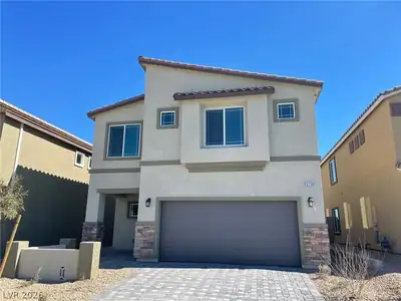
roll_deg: -0.3
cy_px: 150
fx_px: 301
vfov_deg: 53.1
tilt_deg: +13.5
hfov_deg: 67.3
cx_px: 200
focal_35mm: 26
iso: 32
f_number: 1.6
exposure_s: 1/2174
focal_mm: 4.2
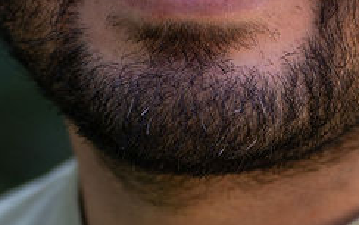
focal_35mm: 636
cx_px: 246
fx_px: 6228
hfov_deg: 3.3
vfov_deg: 2.1
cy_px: 90
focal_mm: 99
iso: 320
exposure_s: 1/320
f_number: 2.7
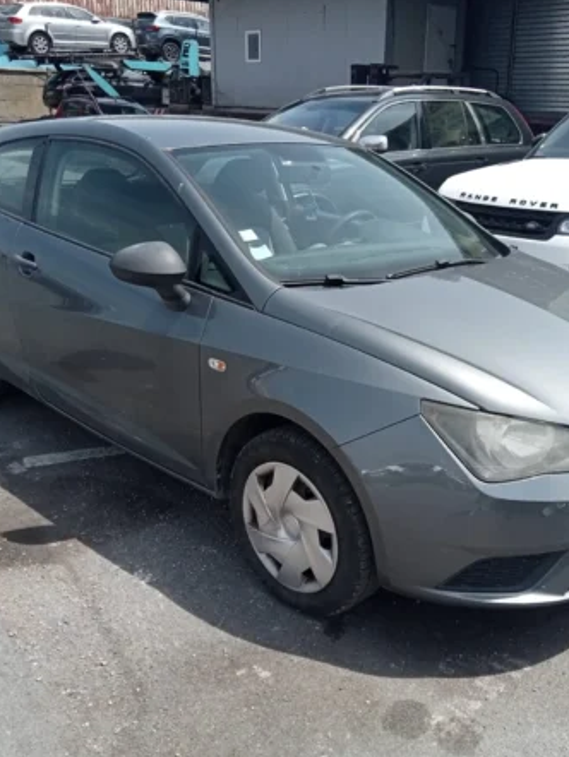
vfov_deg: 49.0
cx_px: 372
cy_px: 382
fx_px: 832
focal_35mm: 38
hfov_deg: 37.4
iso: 100
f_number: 2.2
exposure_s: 1/820
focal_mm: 3.46
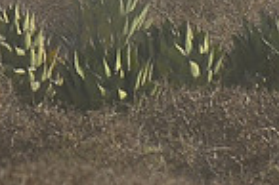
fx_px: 6208
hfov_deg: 2.6
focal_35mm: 802
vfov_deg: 1.7
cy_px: -128
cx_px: -178
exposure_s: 1/640
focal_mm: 135
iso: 200
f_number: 7.1
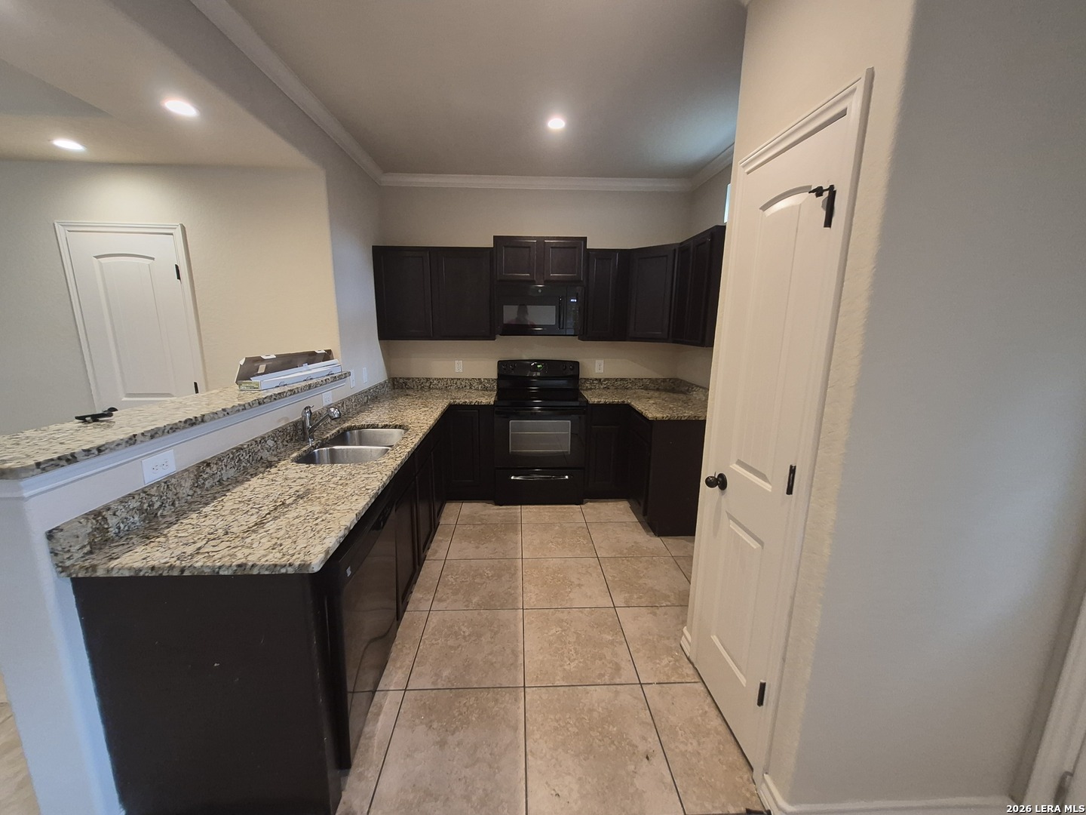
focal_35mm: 13
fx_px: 408
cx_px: 543
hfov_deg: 106.2
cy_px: 408
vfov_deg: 89.9
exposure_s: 1/60
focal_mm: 1.74
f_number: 2.2
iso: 400
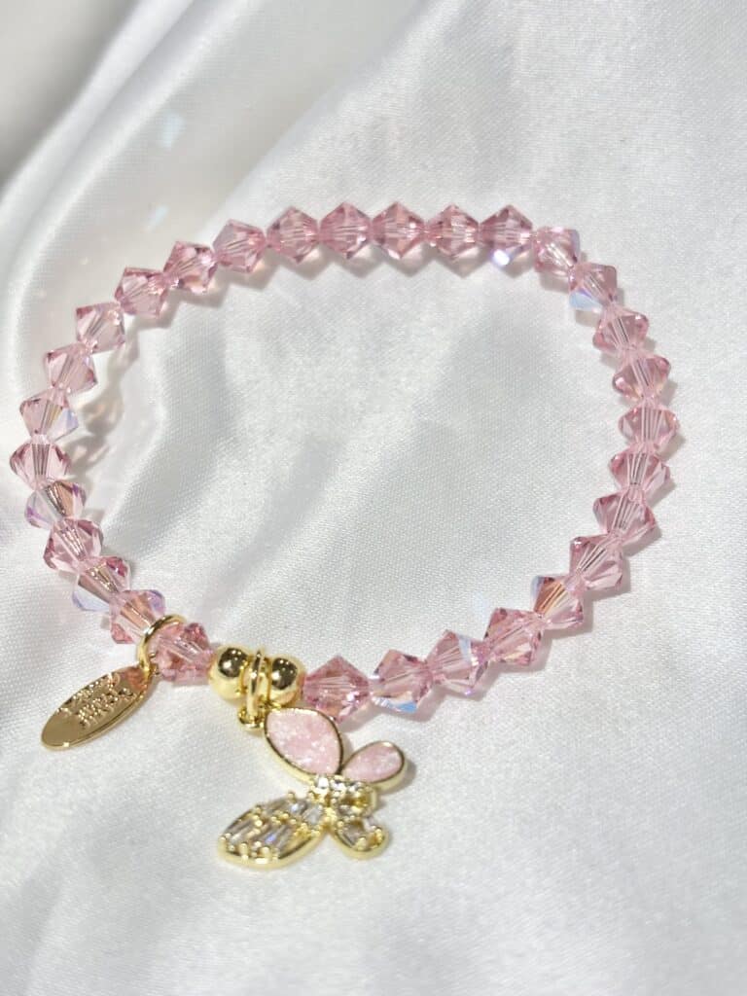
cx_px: 374
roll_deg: +6.9
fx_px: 1496
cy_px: 498
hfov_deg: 28.0
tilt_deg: -35.1
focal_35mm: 52
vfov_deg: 36.8
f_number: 1.6
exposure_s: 1/403
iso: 32
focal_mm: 5.96
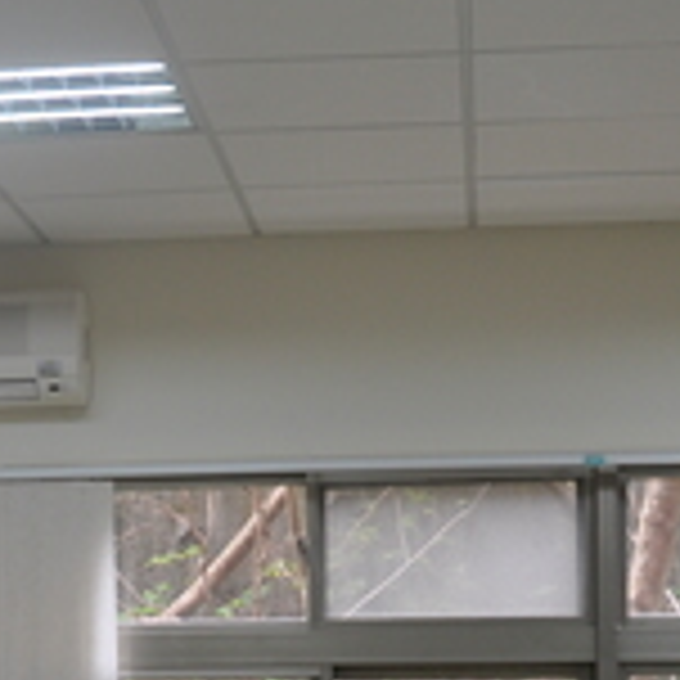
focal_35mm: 106
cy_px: 871
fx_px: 2356
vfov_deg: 15.7
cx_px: 18
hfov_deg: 16.1
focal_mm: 18
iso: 200
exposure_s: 1/40
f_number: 6.3
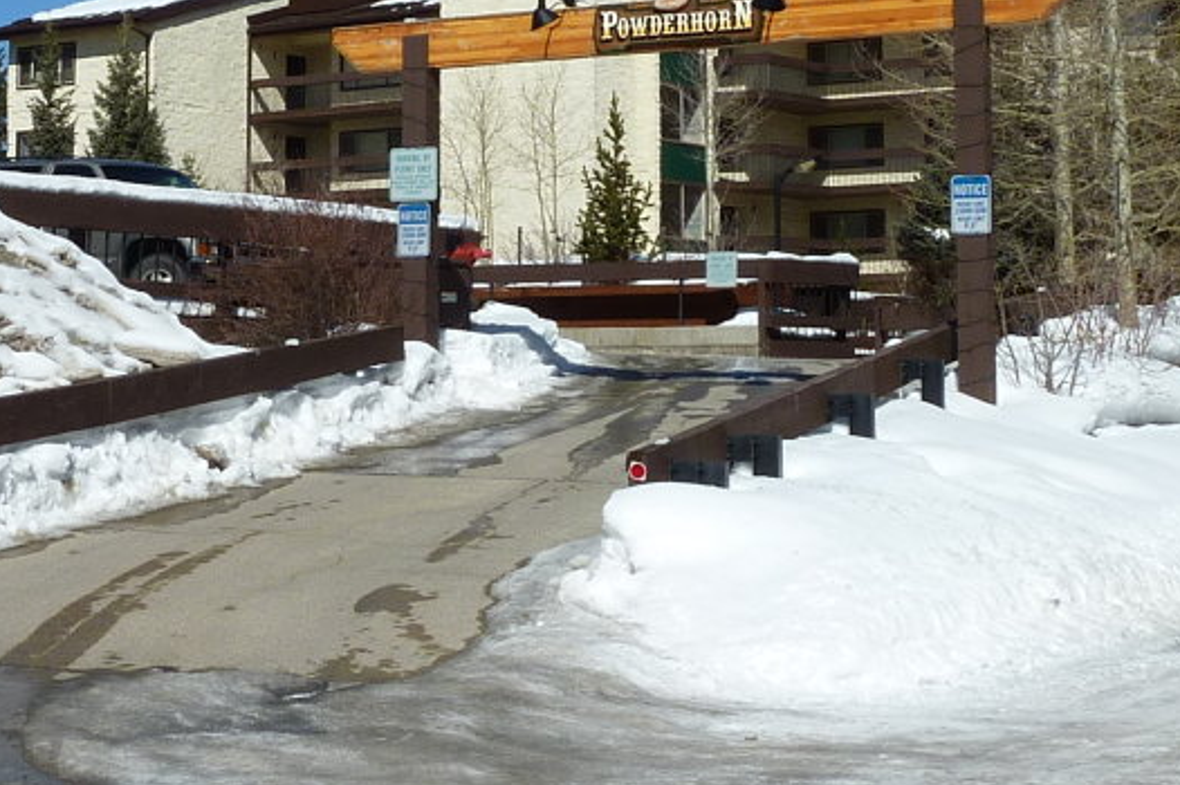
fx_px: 2489
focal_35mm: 76
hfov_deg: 26.6
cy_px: 144
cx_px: 422
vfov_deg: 17.8
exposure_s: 1/800
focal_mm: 4.4
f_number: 5.6
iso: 80
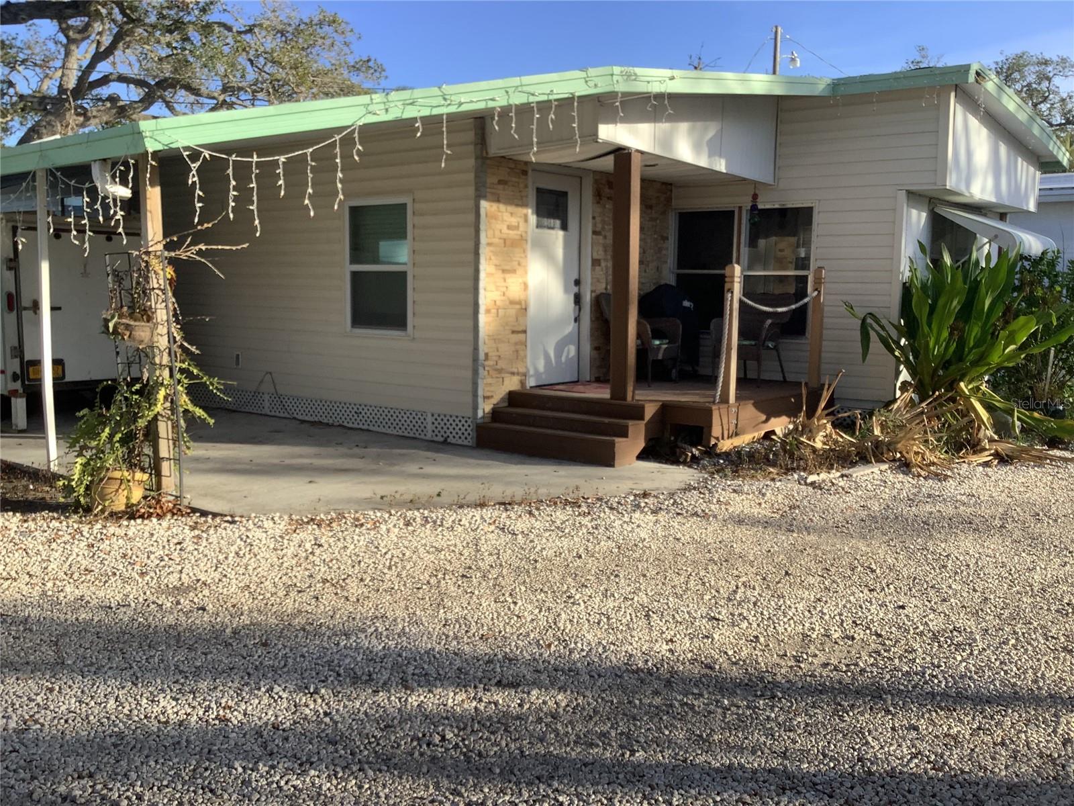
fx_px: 962
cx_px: 537
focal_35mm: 31
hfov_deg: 58.4
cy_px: 403
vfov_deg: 45.4
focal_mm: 3.3
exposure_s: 1/570
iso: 25
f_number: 2.4
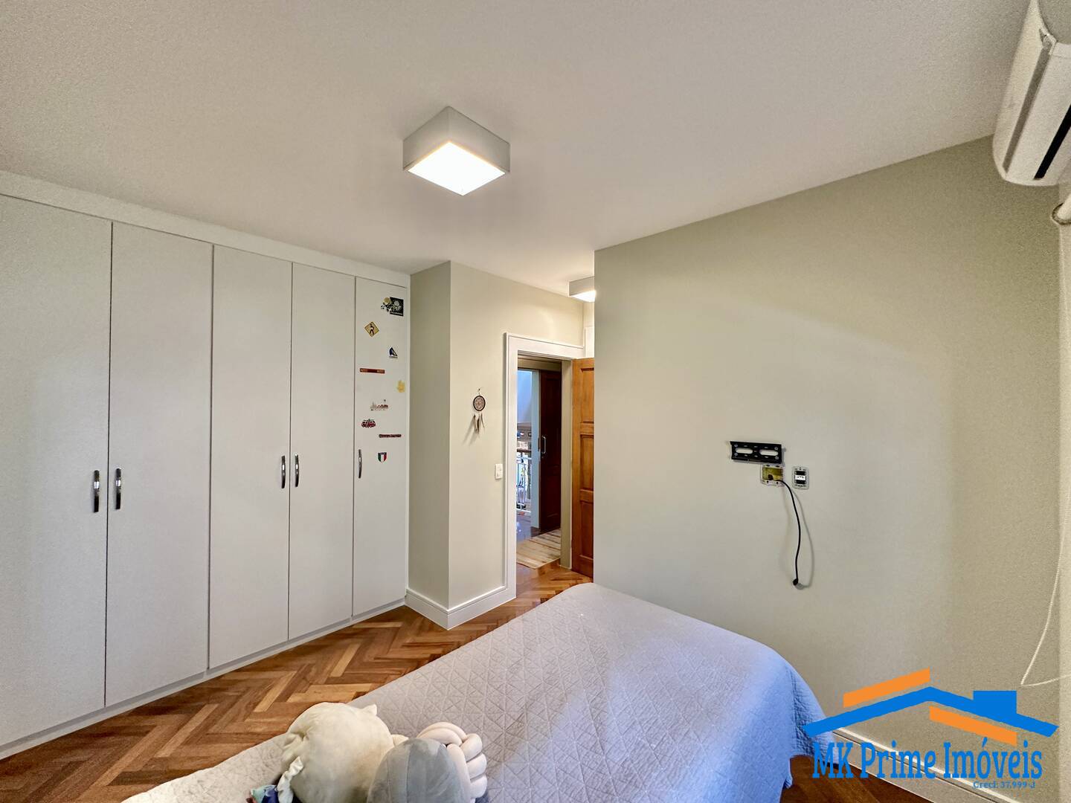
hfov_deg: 102.1
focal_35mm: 14
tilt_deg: +0.6
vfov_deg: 85.7
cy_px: 402
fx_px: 433
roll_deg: -0.6
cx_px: 536
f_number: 2.2
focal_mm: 2.22
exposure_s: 1/120
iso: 250
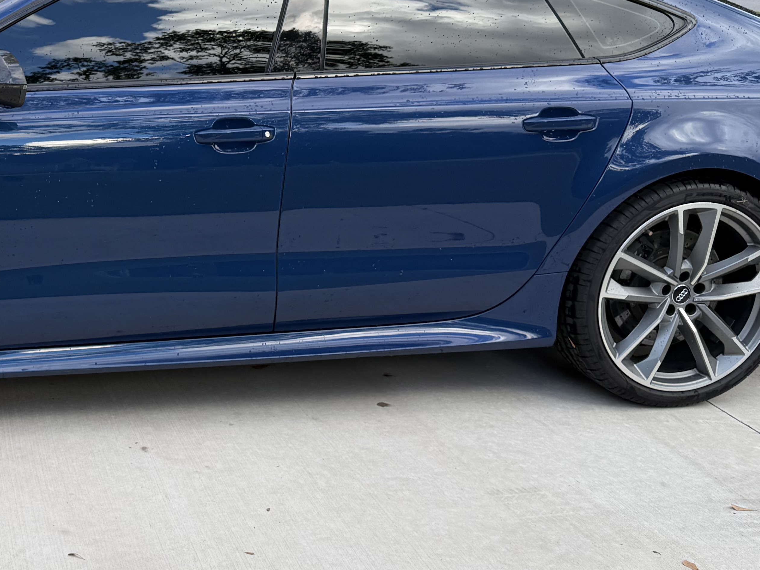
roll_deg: +0.4
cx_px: 133
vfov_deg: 27.0
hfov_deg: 34.3
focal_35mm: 54
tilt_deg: -13.4
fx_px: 1186
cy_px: 228
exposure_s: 1/491
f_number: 1.78
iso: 80
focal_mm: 6.76
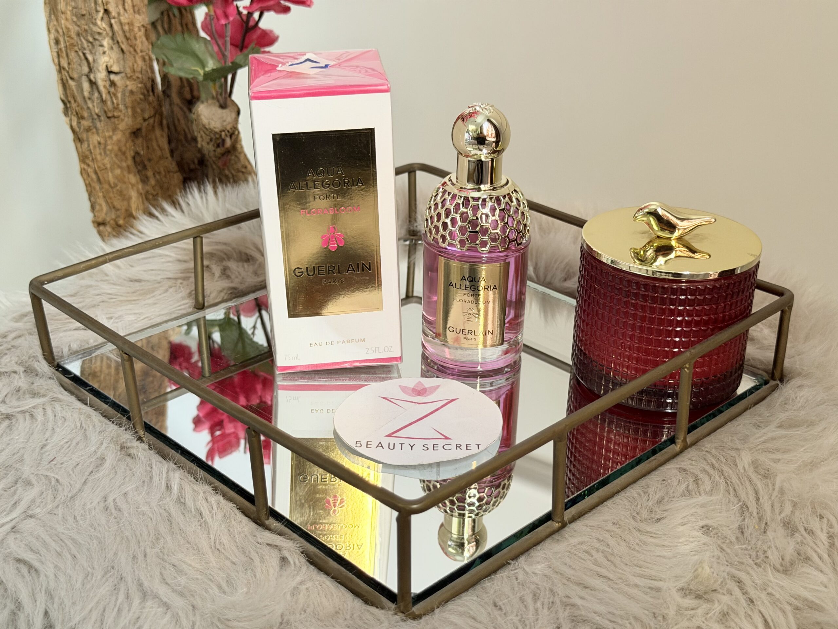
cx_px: 419
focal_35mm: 48
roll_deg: -0.6
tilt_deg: -27.1
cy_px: 314
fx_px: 1162
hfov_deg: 39.7
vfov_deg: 30.3
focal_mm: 6.76
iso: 400
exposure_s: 1/36
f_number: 1.78
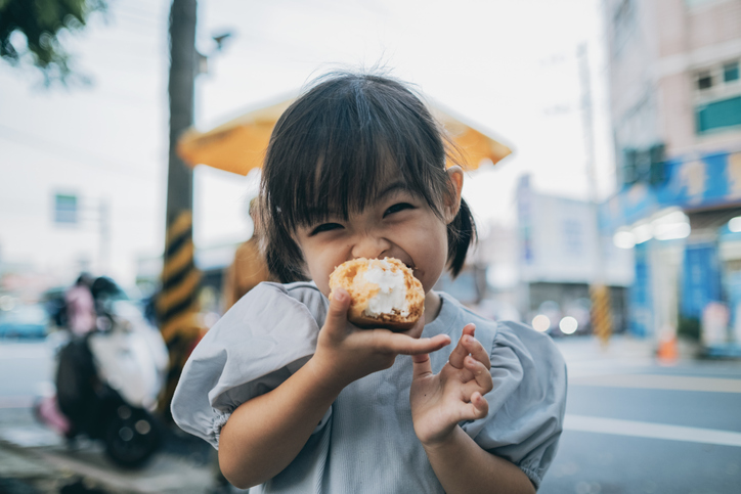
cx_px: 370
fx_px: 721
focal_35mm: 35
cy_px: 247
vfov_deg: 37.9
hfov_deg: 54.4
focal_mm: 23
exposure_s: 1/80
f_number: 1.8
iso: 400
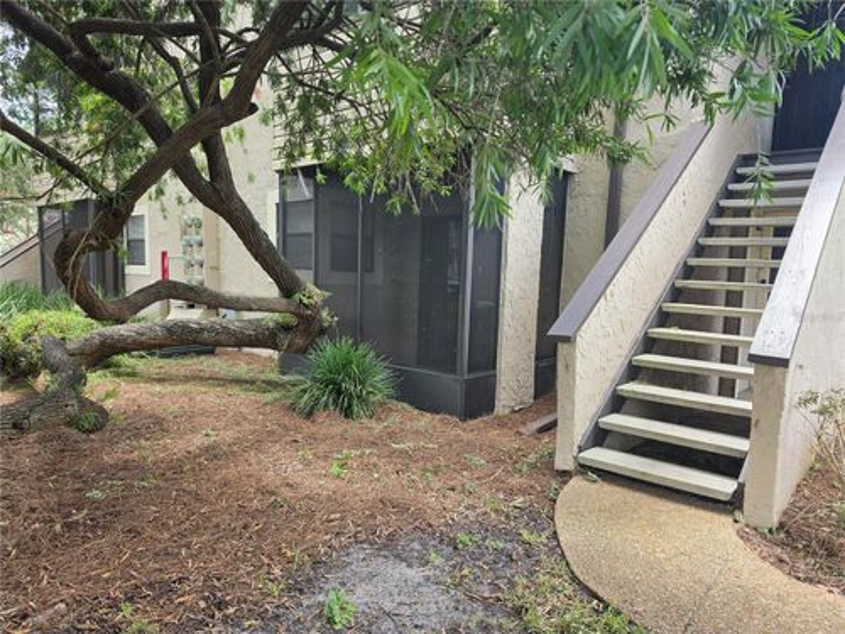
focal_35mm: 23
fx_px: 561
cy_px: 317
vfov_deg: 58.9
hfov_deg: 73.9
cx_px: 422
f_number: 1.4
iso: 25
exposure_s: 1/180
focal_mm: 6.5
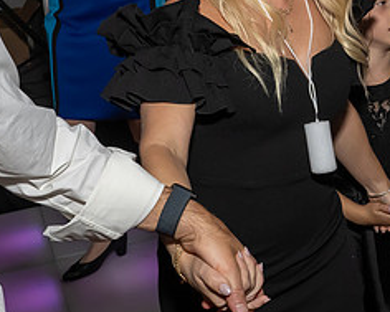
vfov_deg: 19.0
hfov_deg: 23.9
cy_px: 22
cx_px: 292
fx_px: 912
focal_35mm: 79
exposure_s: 1/250
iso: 1000
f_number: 8
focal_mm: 17
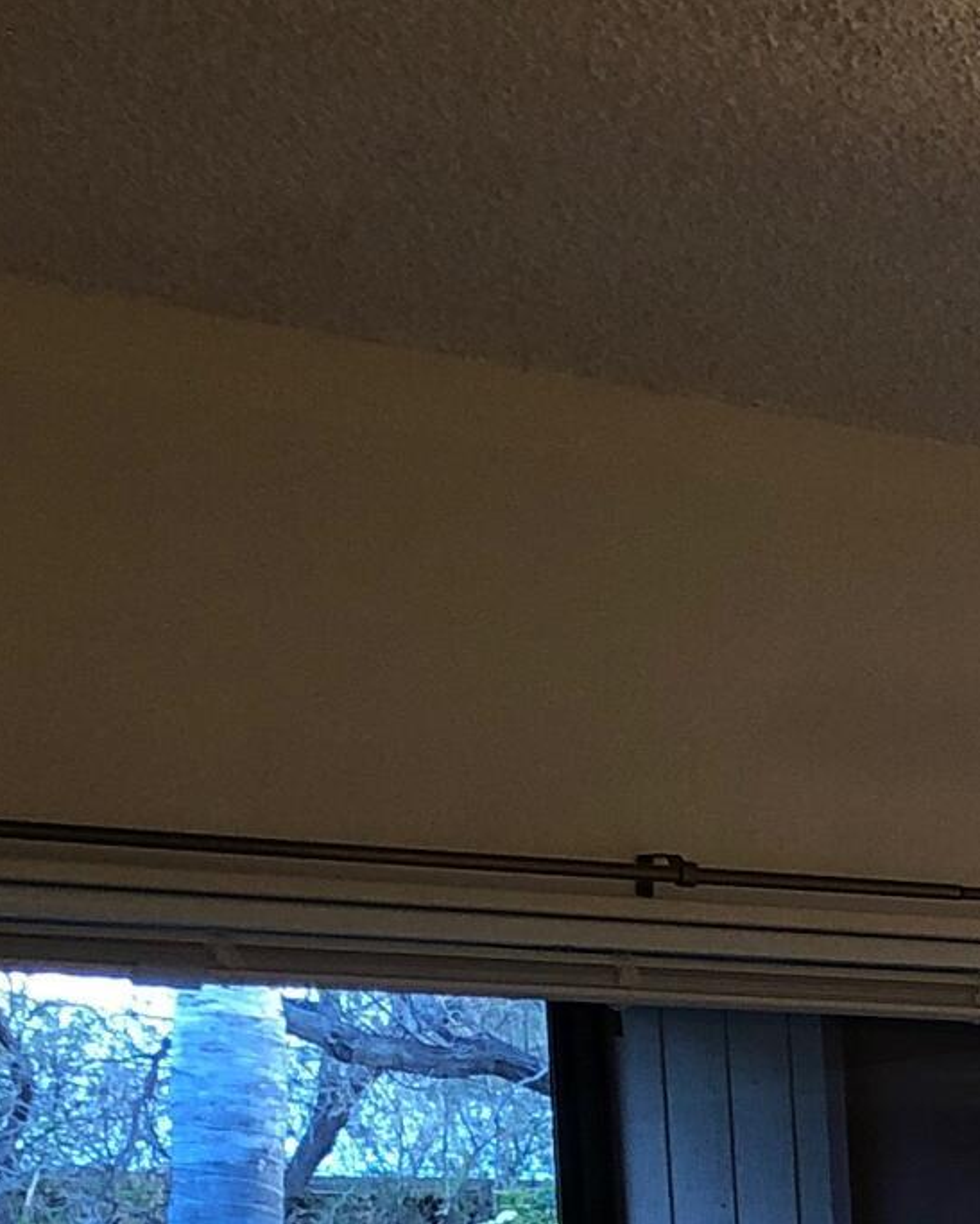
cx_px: 2419
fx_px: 4348
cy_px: 1751
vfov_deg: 15.0
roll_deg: -0.3
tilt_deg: -5.4
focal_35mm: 120
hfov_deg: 10.8
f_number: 1.8
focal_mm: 3.99
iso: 32
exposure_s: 1/24
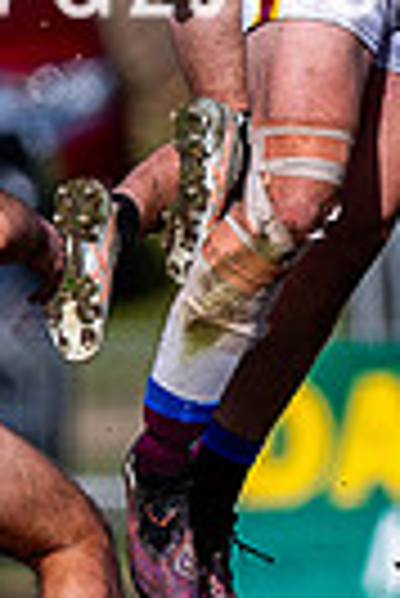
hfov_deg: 0.4
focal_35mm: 3234
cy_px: -84
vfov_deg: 0.6
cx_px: 594
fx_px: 53756
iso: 110
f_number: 4
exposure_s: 1/2000
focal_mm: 500
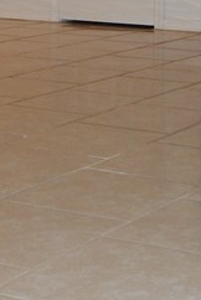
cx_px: 207
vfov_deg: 15.4
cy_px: -145
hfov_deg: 11.1
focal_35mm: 123
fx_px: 1027
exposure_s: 1/30
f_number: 3.2
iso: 200
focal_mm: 5.1
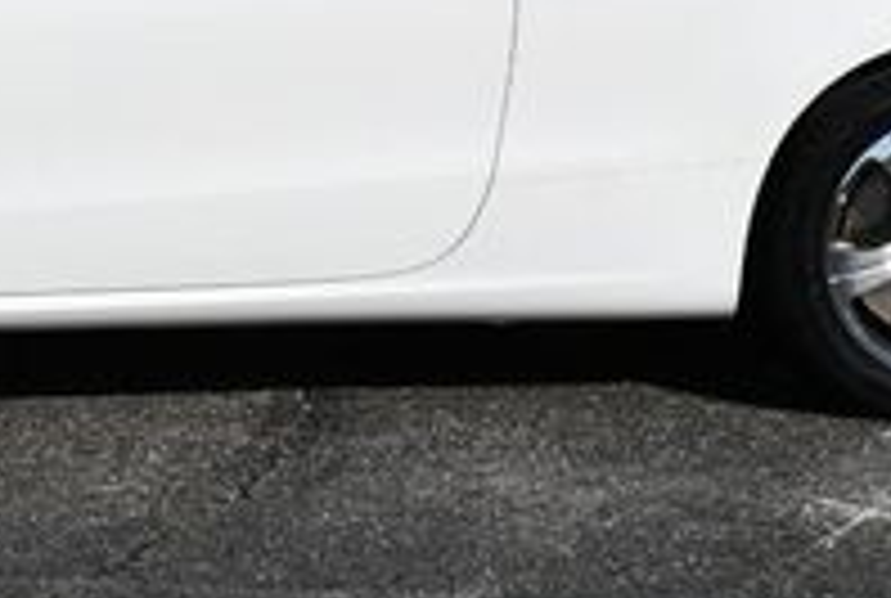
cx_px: 144
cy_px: -319
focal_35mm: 142
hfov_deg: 14.3
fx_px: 3522
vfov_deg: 9.4
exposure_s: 1/400
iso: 100
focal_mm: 22
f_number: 10
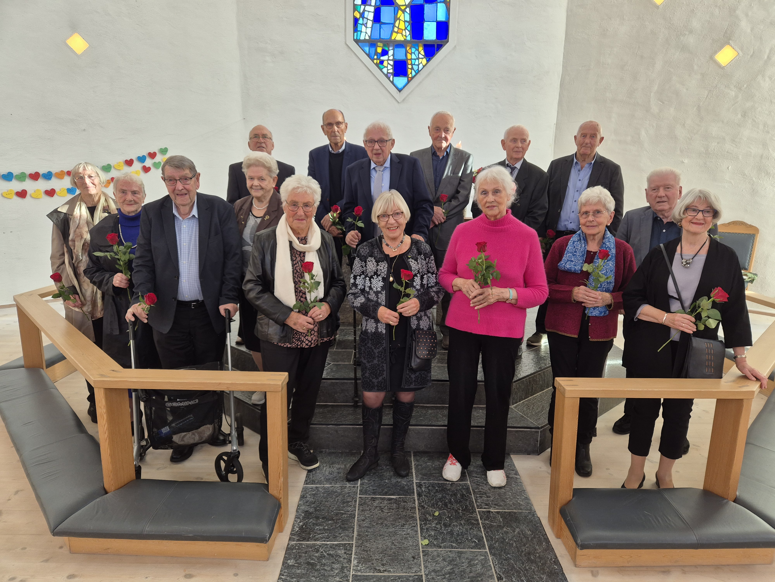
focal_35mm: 23
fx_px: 515
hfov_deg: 73.9
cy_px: 291
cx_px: 388
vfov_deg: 58.9
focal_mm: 5.4
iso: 80
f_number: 1.8
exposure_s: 1/100
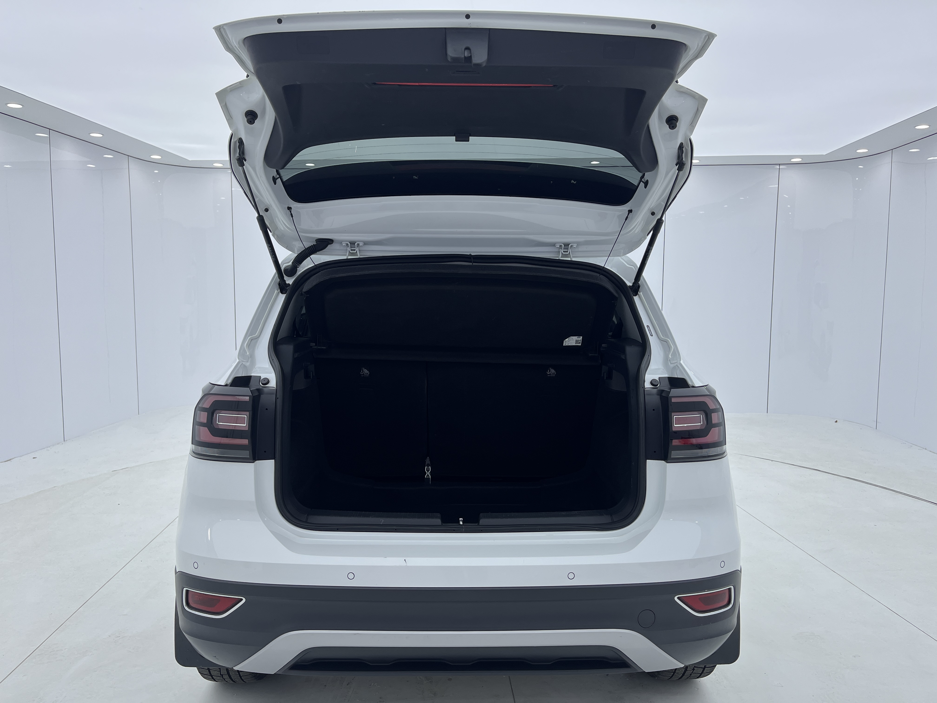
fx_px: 704
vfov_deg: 53.1
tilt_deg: -5.9
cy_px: 352
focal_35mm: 26
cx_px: 468
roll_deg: -0.2
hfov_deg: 67.3
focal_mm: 5.1
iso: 50
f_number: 1.6
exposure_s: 1/653
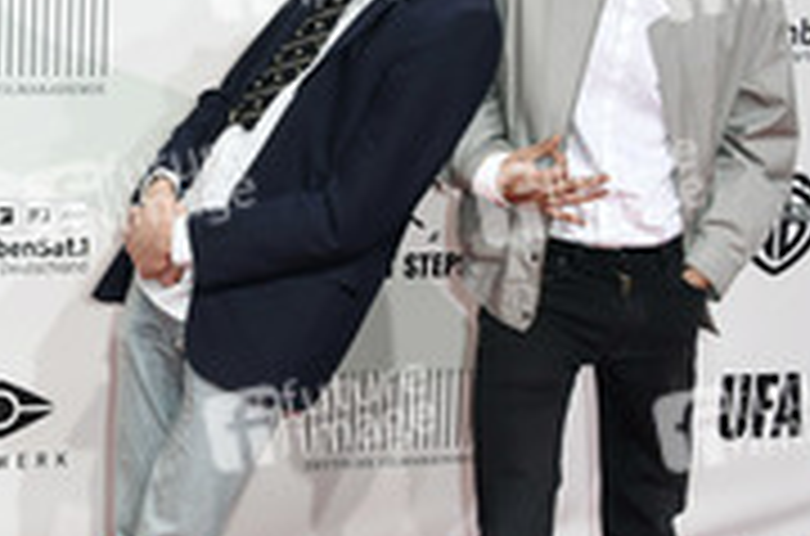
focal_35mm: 113
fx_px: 2536
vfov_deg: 12.1
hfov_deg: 18.0
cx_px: 200
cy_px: 306
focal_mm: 45
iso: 640
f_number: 5.6
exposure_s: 1/250
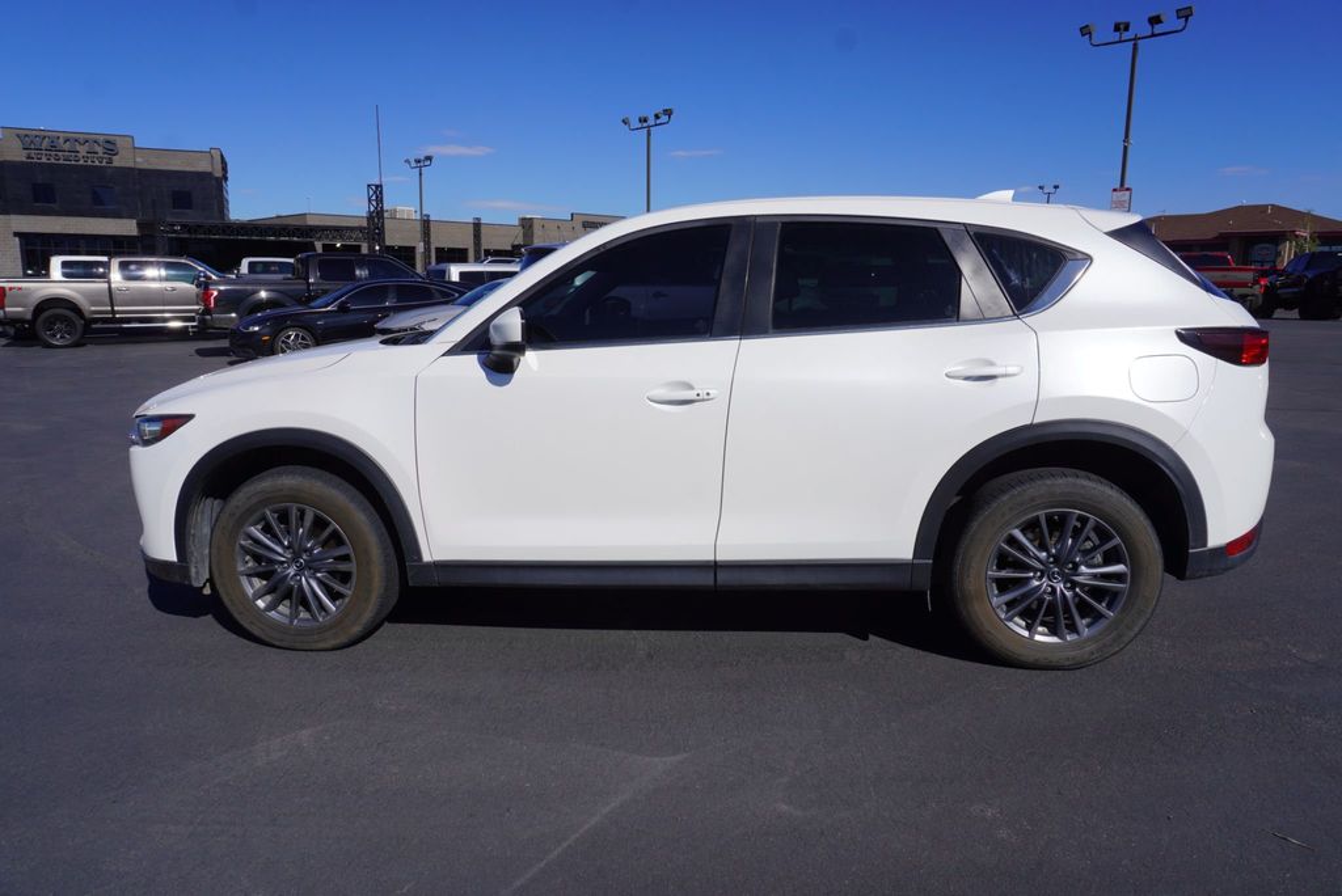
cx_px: 671
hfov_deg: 73.7
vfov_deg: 53.2
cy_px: 448
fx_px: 895
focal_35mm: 24
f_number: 10
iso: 100
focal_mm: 16
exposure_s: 1/400
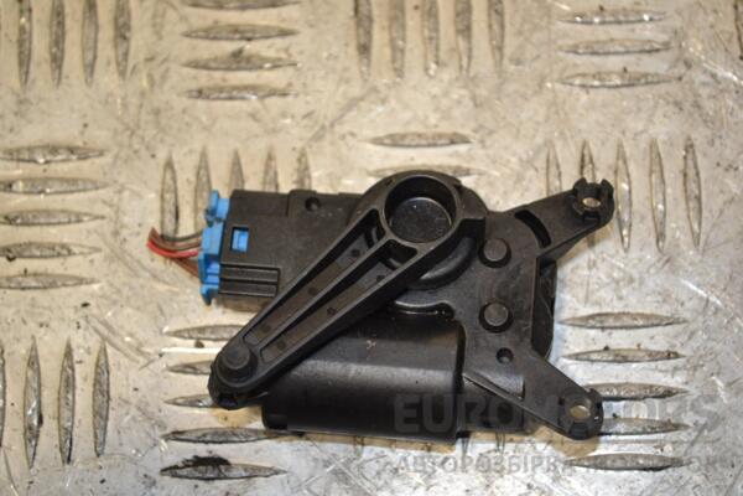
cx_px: 372
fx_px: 1703
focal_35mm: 82
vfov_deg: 16.6
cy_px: 248
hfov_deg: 24.6
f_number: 5.6
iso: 400
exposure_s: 1/80
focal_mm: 55
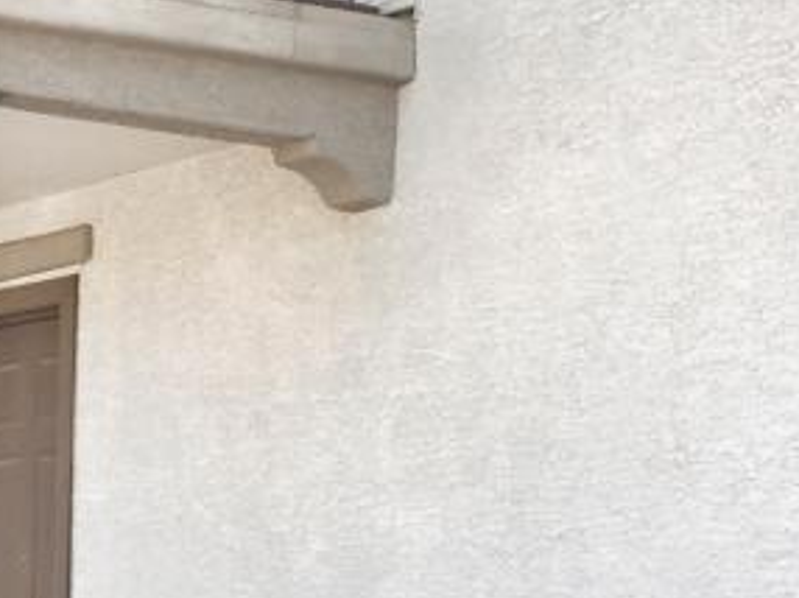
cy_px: 528
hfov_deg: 18.5
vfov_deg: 14.1
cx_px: 25
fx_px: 2398
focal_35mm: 104
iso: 32
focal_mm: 4.15
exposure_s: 1/169
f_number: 2.2
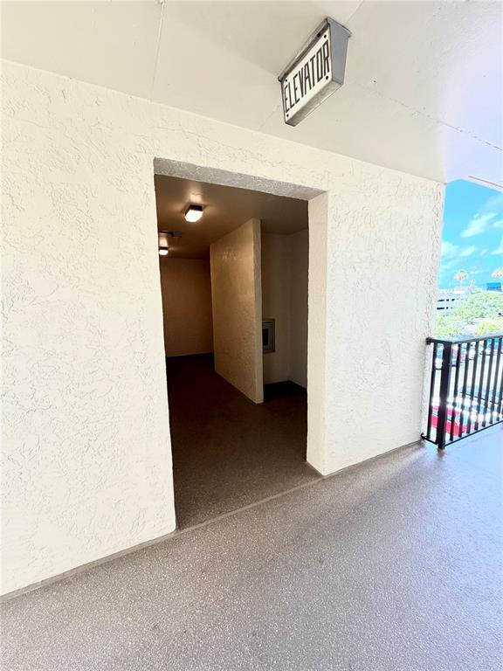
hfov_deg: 85.7
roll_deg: +1.1
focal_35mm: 14
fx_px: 271
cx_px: 252
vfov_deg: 102.1
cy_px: 336
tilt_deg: -5.1
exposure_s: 1/121
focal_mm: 2.22
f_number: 2.2
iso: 80
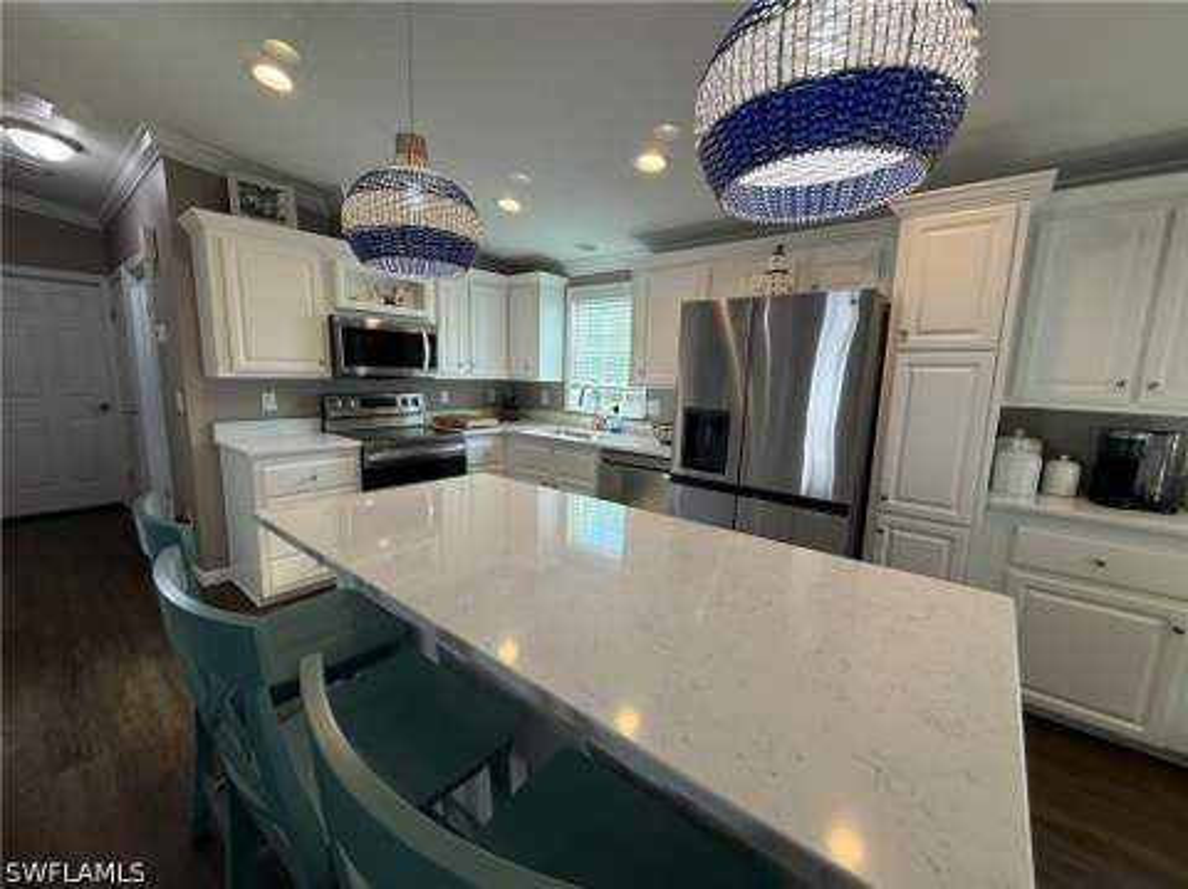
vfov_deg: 85.6
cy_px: 444
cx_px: 594
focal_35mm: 14
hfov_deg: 102.1
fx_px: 480
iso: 80
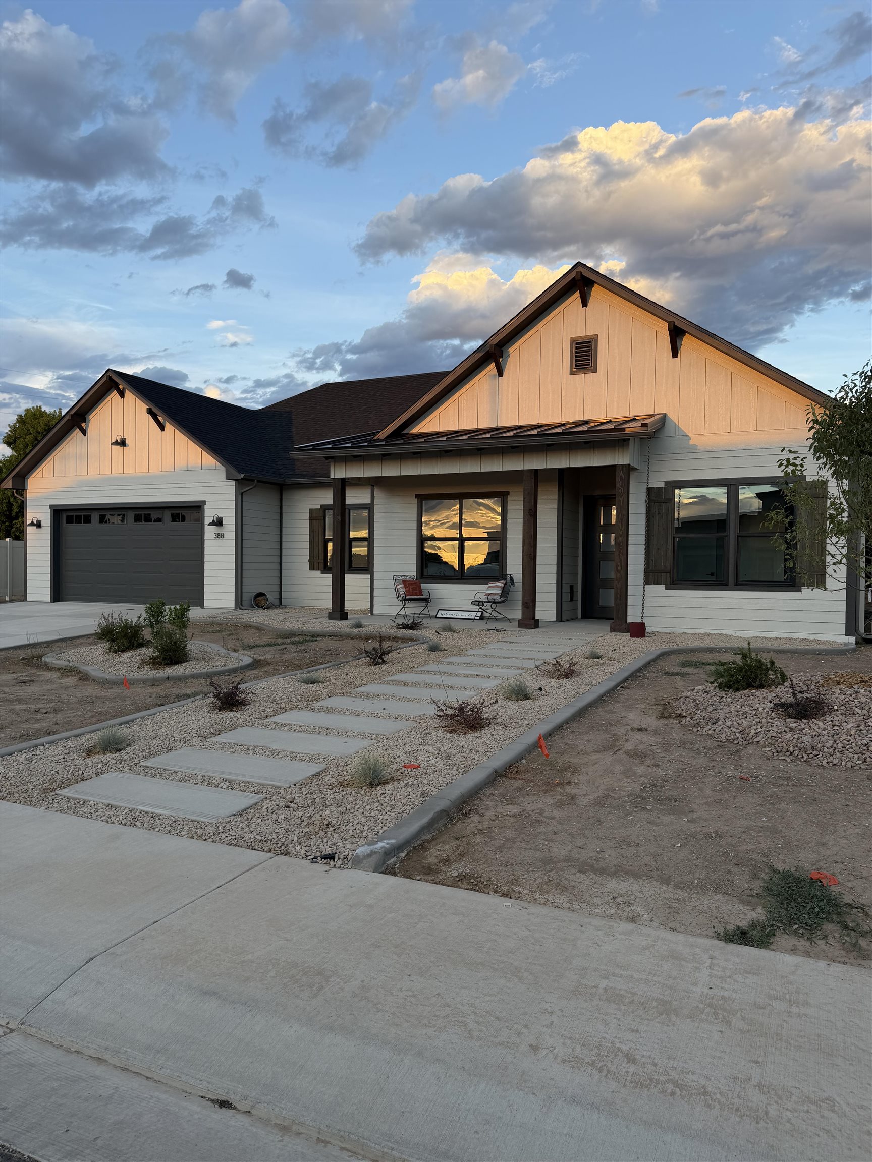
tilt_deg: -1.5
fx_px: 806
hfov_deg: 56.8
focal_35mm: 24
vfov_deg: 71.6
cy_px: 581
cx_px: 436
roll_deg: +0.1
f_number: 1.78
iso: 80
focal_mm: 6.76
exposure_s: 1/312
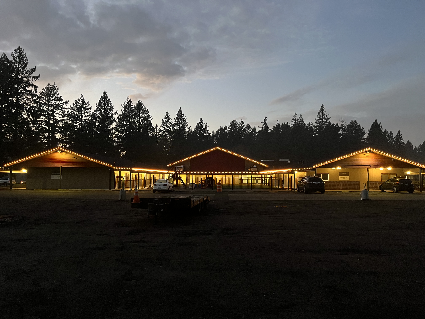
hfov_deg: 67.3
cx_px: 212
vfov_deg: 53.1
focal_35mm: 26
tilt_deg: +2.3
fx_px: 319
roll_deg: -0.1
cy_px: 160
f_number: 1.6
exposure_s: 1/30
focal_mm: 5.1
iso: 640
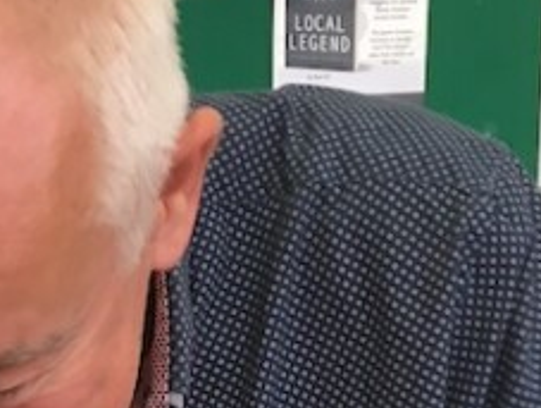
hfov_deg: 16.4
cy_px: 661
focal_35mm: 119
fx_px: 1863
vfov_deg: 11.8
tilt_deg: -19.4
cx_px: 99
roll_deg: +4.3
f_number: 2.2
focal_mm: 4.15
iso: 80
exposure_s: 1/33
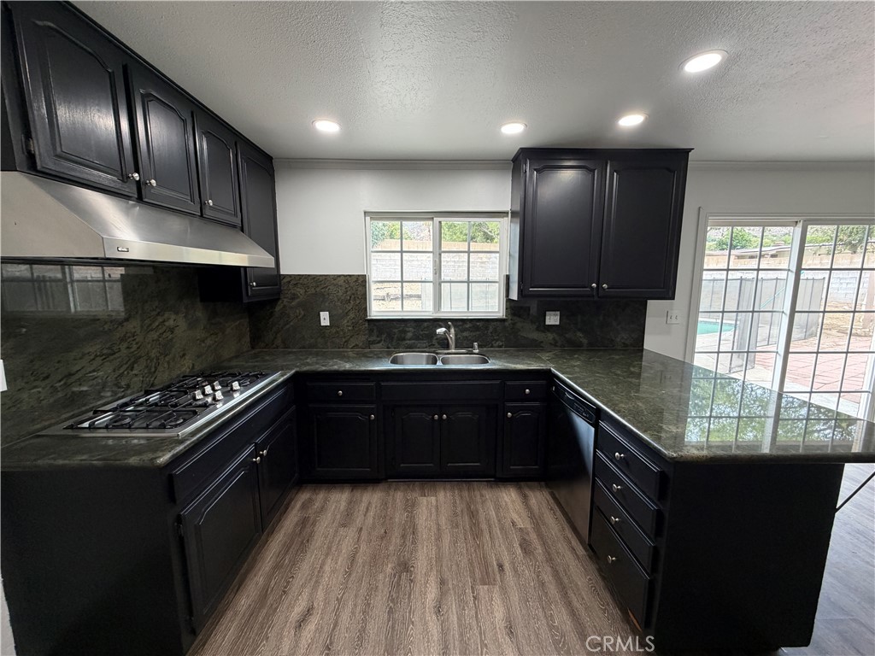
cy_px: 328
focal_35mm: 14
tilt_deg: -9.4
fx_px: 354
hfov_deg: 102.1
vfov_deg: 85.7
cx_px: 438
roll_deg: +0.7
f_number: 2.2
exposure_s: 1/60
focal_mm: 2.22
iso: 200
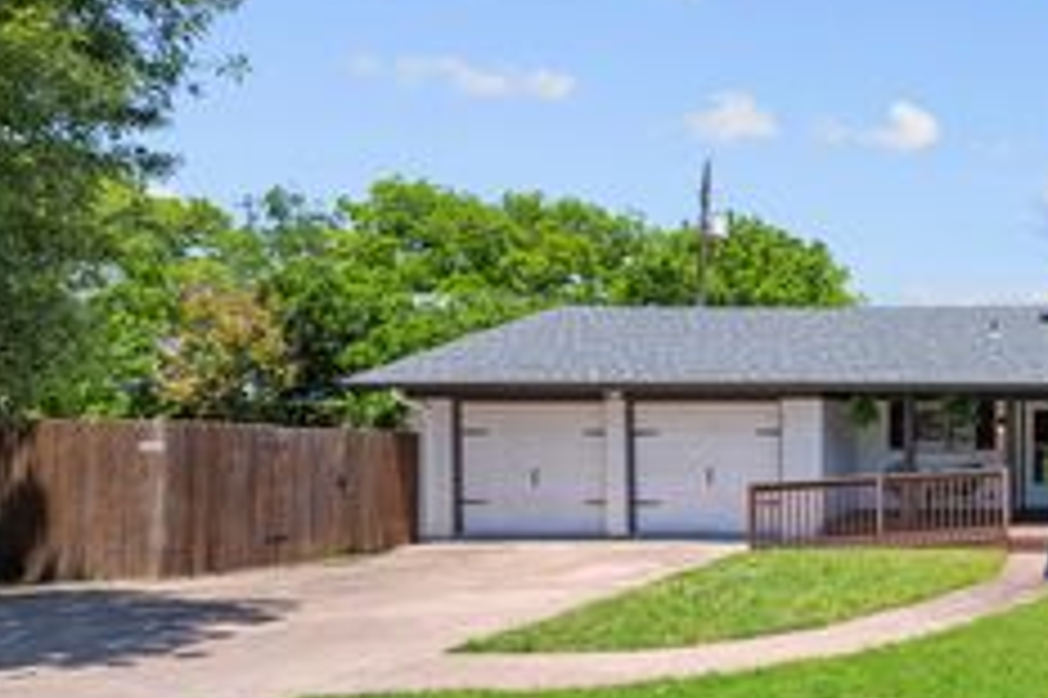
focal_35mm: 30
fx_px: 873
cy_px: 430
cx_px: 1088
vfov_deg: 43.3
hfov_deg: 48.6
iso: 250
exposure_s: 1/60
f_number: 8
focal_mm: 14
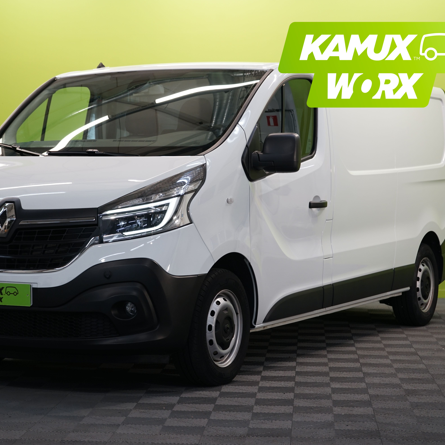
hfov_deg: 20.2
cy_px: 222
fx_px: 1251
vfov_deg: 20.2
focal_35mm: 86
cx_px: 181
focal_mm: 67
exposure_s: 1/40
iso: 400
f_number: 5.6
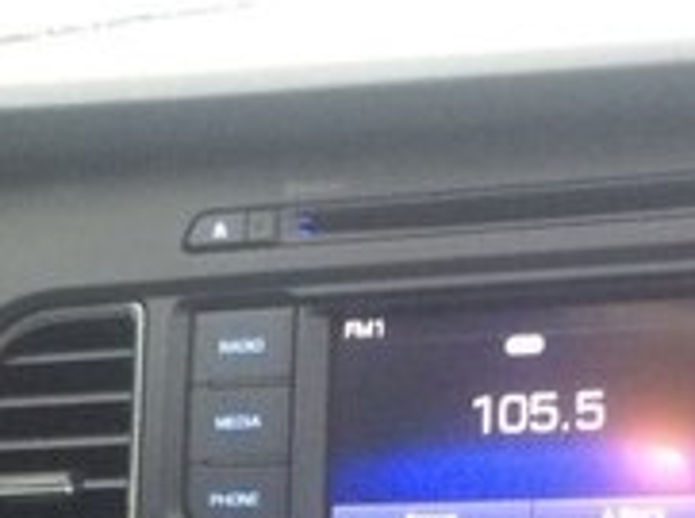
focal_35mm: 106
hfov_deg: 18.4
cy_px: 819
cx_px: 154
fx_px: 2124
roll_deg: +5.6
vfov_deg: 13.0
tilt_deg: -24.8
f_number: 2.2
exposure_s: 1/33
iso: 200
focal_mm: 4.15
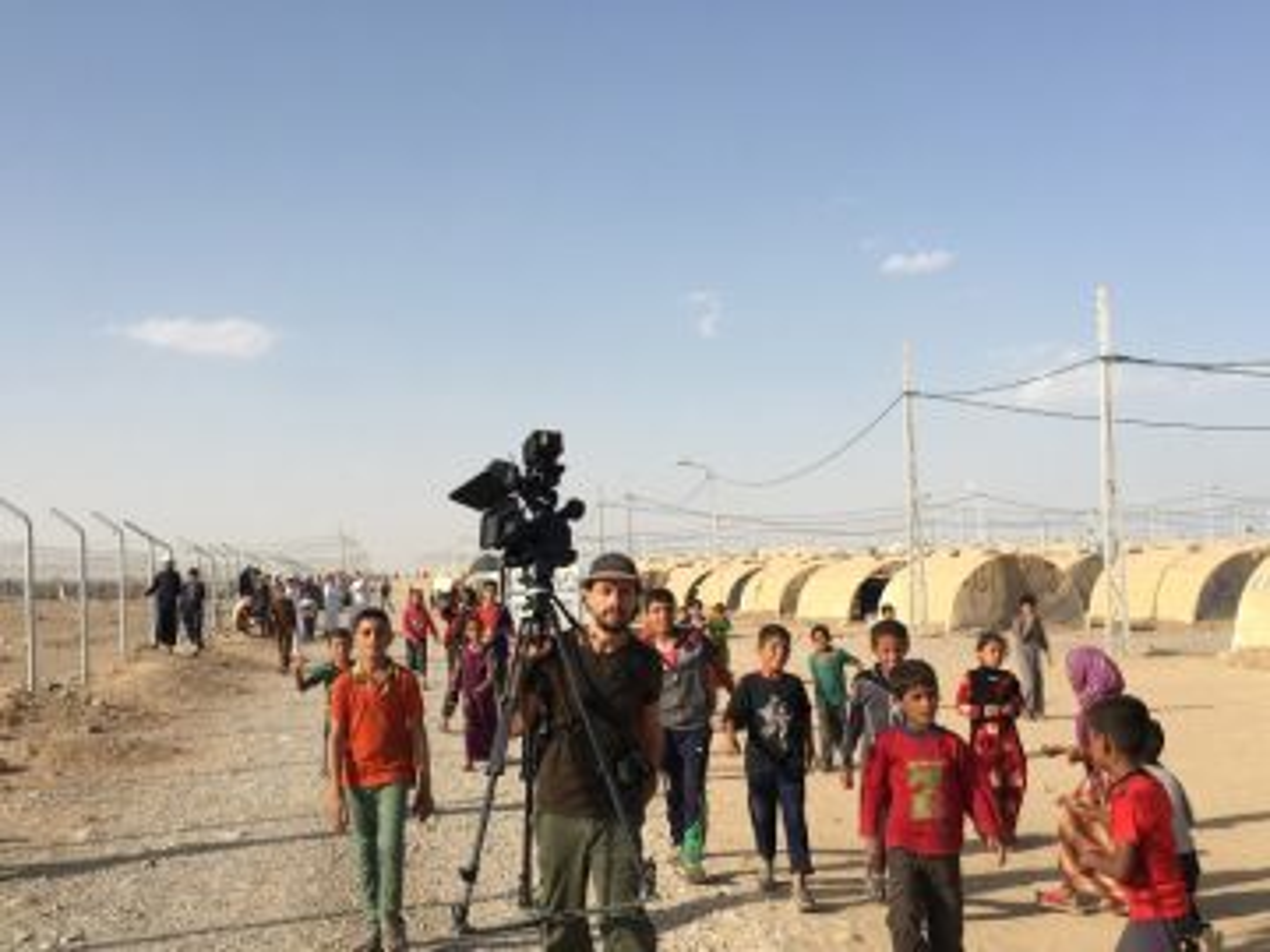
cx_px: 635
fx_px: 1064
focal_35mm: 29
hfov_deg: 61.7
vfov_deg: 48.2
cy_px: 476
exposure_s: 1/1876
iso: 25
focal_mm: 4.15
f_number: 2.2
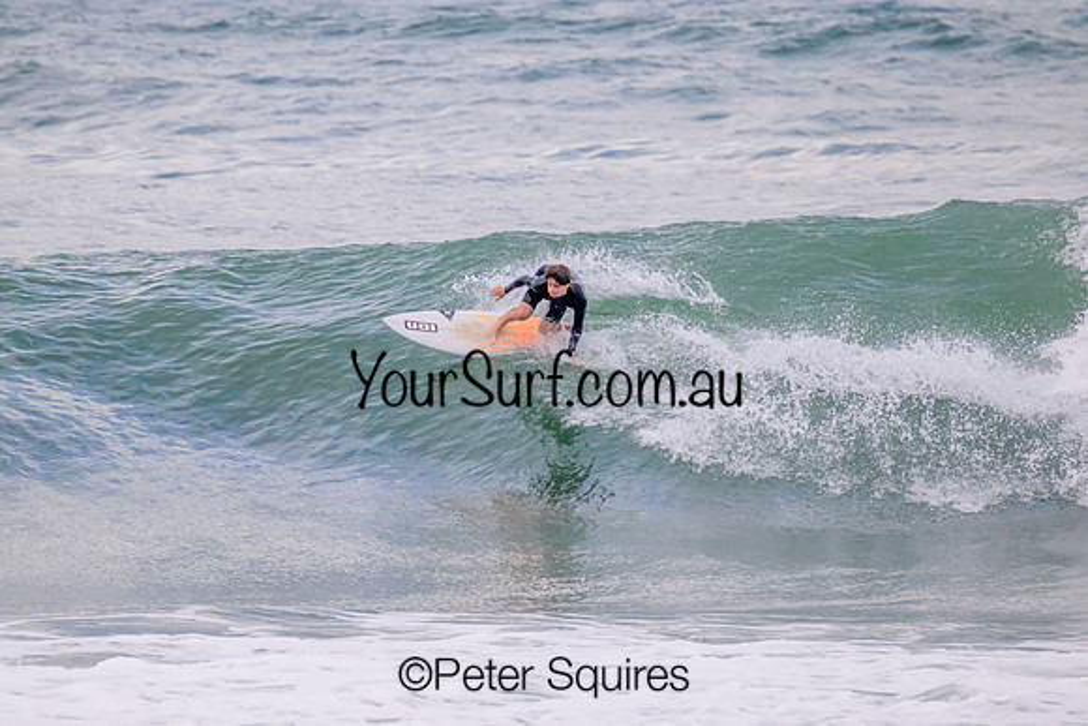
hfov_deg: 2.5
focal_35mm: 835
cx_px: 544
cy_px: 363
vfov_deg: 1.6
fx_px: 25251
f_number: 11
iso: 3200
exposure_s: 1/2000
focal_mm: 800
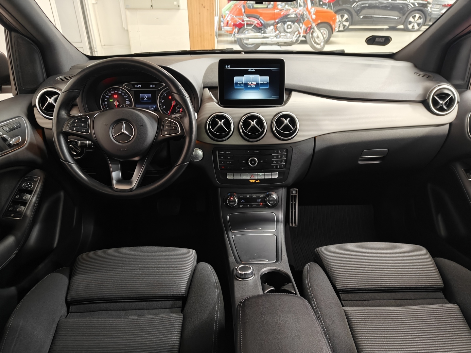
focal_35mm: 24
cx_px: 236
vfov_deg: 56.8
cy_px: 176
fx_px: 327
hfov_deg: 71.6
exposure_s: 1/33
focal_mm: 5.59
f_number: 1.8
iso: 160
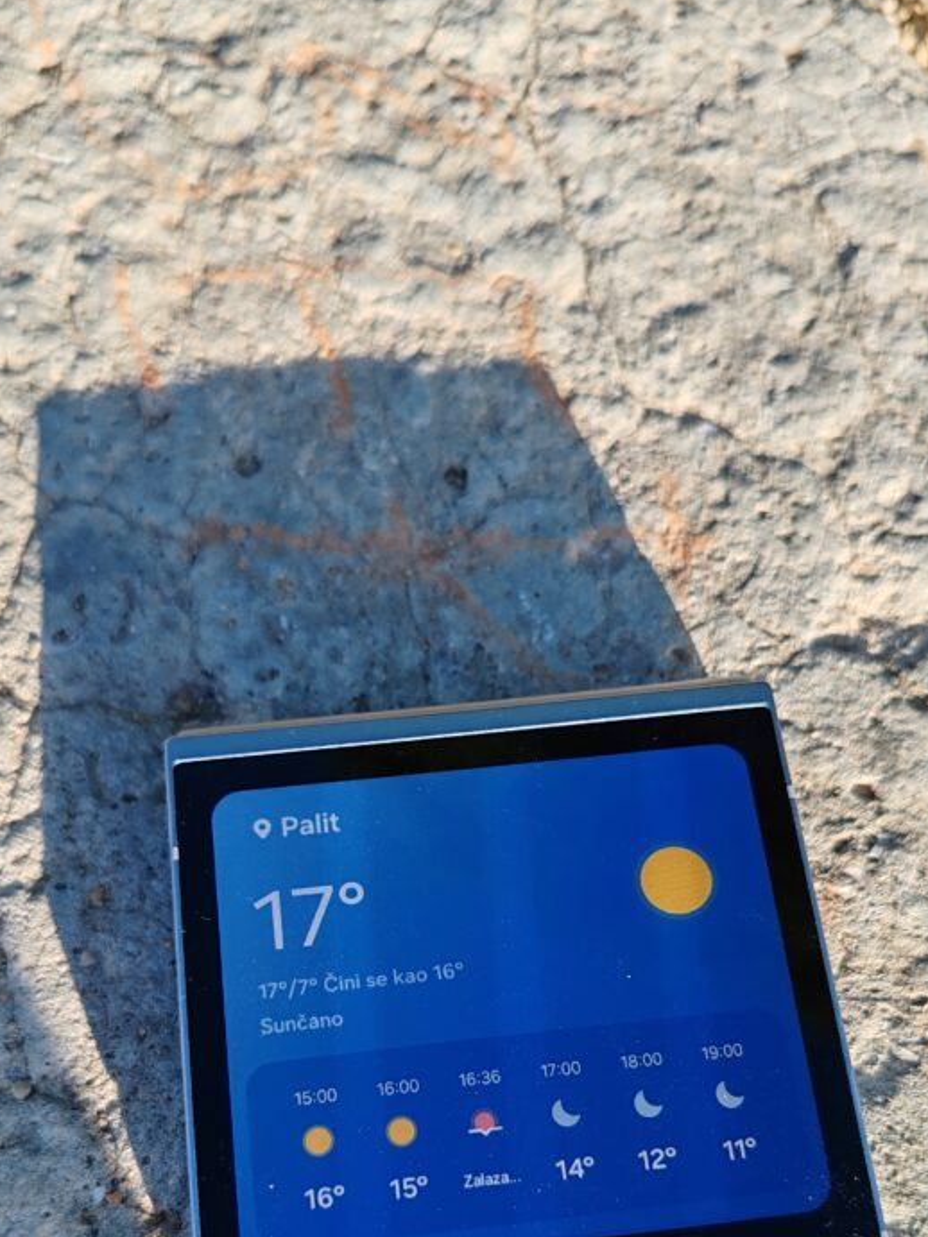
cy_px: 866
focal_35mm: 40
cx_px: 459
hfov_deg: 35.9
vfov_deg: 45.8
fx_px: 1430
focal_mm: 6.12
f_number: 1.9
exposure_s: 1/330
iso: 50
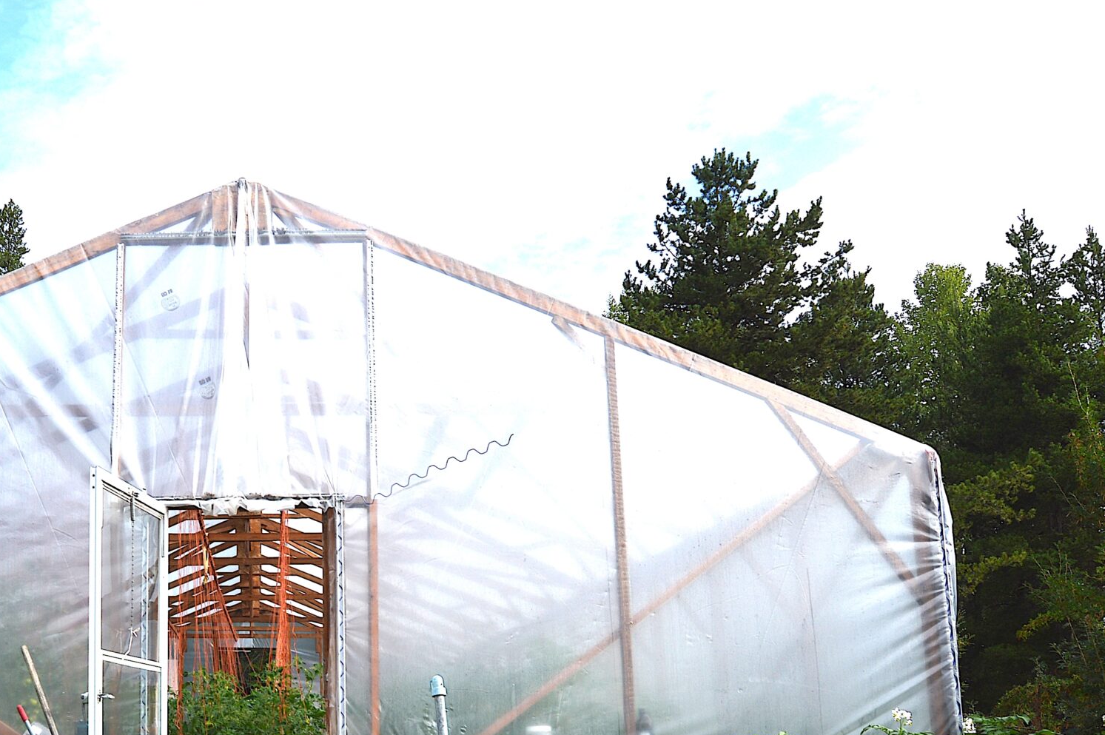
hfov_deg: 50.7
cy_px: 600
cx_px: 263
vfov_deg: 35.5
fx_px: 1104
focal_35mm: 36
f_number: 7.1
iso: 100
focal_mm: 14
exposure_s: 1/200
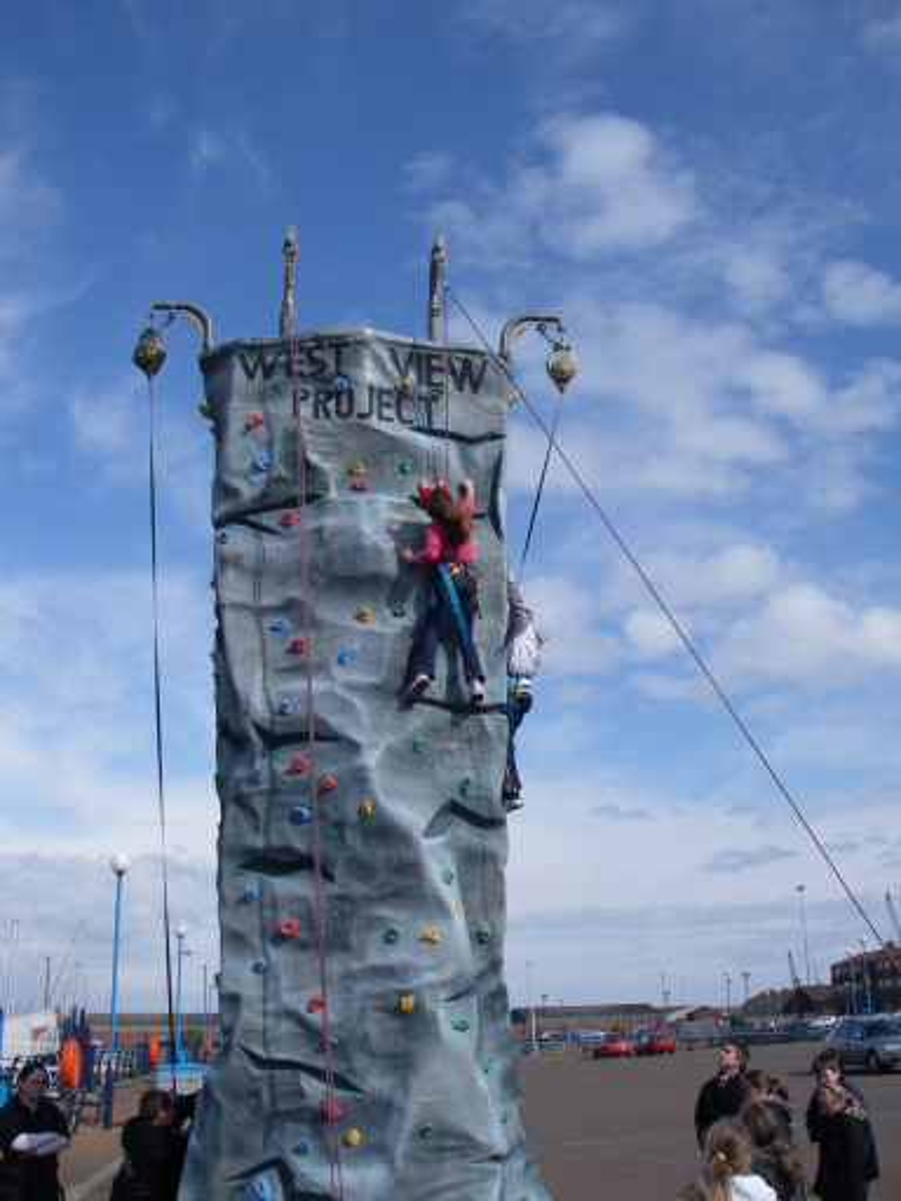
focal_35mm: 38
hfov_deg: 37.7
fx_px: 1319
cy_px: 600
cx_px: 450
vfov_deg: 49.0
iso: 80
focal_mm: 6.3
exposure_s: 1/400
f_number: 6.6
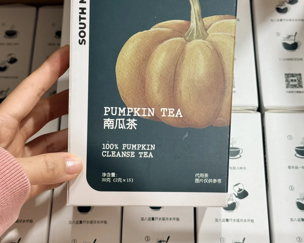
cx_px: 155
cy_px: 71
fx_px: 576
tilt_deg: -64.3
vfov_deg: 23.7
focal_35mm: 64
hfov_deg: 29.6
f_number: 1.78
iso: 100
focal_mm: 6.76
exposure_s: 1/50
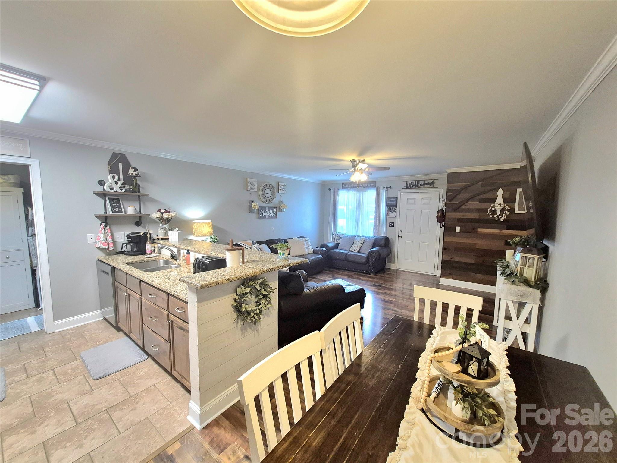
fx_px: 232
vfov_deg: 89.9
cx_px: 308
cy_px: 232
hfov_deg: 106.2
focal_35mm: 13
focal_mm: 1.74
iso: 320
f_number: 2.2
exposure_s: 1/60.2
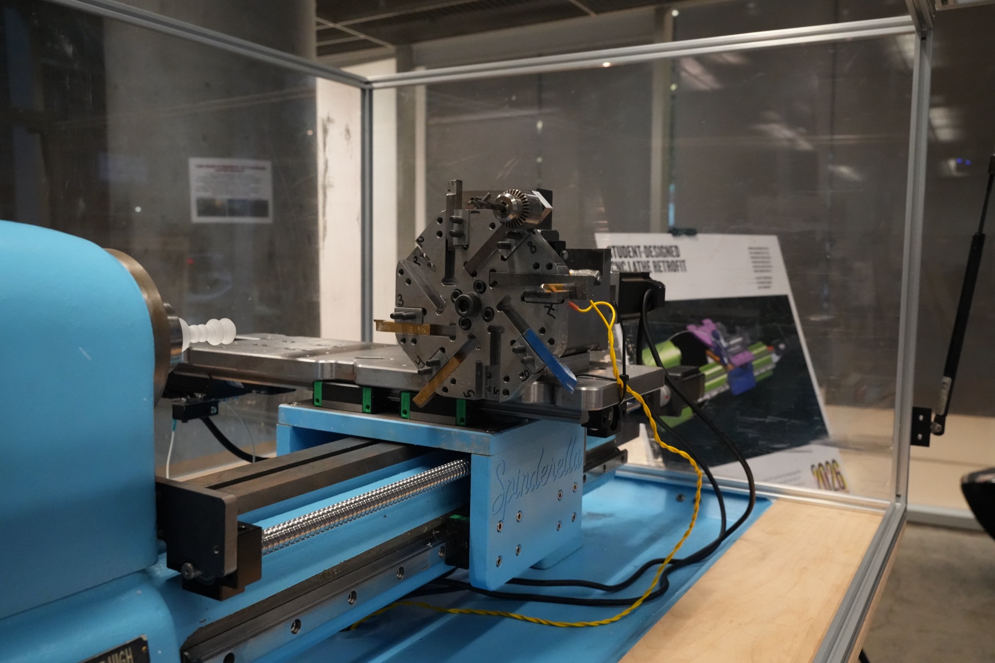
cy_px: 332
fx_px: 876
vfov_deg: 41.5
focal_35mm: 32
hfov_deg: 59.2
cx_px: 498
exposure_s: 1/40
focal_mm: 31.7
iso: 8000
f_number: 8
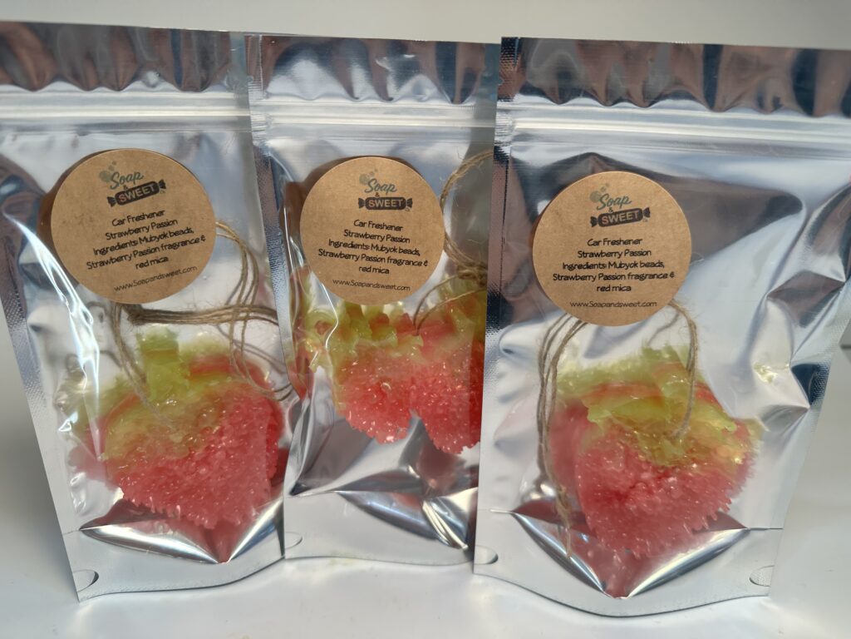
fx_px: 590
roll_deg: -1.8
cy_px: 320
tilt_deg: -21.1
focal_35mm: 24
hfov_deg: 71.6
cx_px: 426
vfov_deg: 56.8
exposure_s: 1/120
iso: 64
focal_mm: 6.86
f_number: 1.78
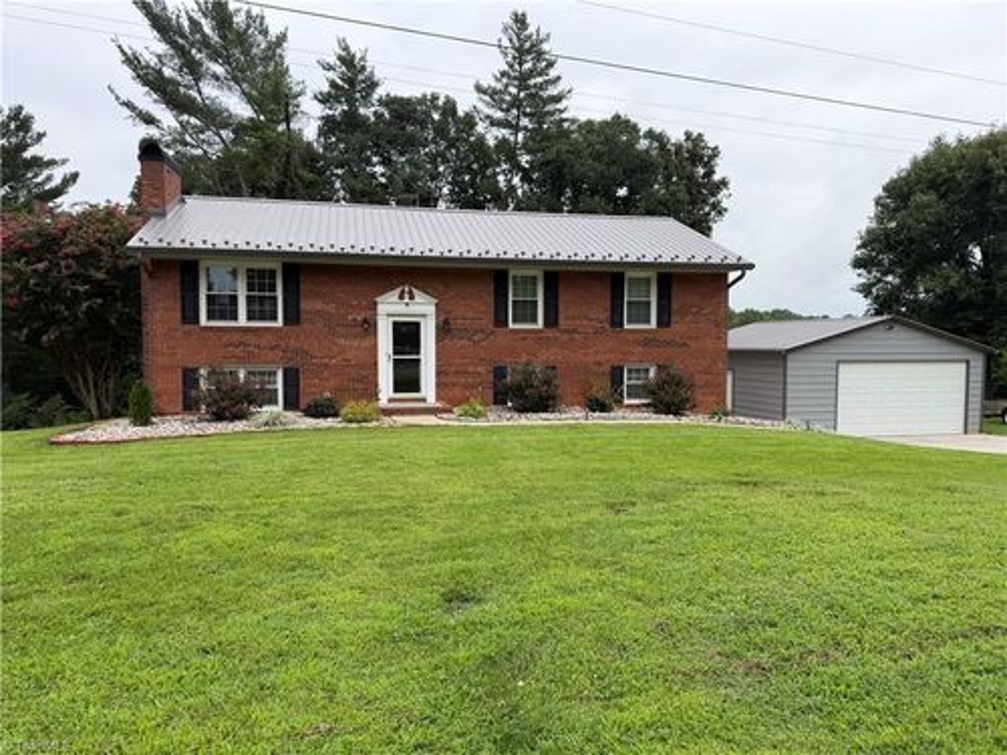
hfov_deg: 71.6
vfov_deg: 56.8
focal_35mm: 24
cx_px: 504
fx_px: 698
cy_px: 378
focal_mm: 6.76
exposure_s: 1/1250
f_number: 1.78
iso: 80
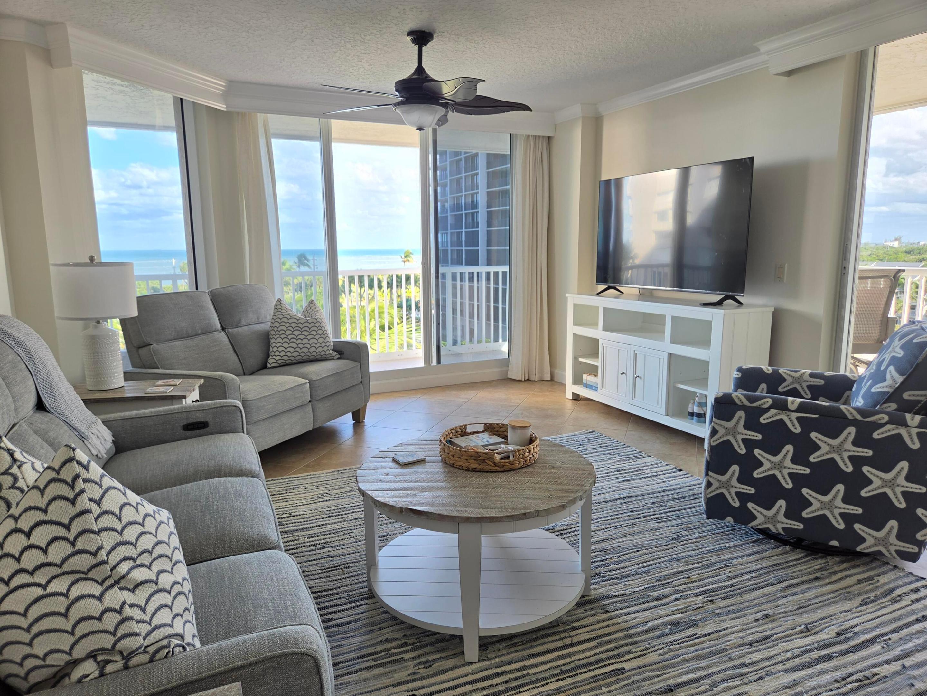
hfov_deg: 73.9
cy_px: 348
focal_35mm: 23
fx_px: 616
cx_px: 464
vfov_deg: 58.9
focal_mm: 5.4
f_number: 1.8
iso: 32
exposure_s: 1/180
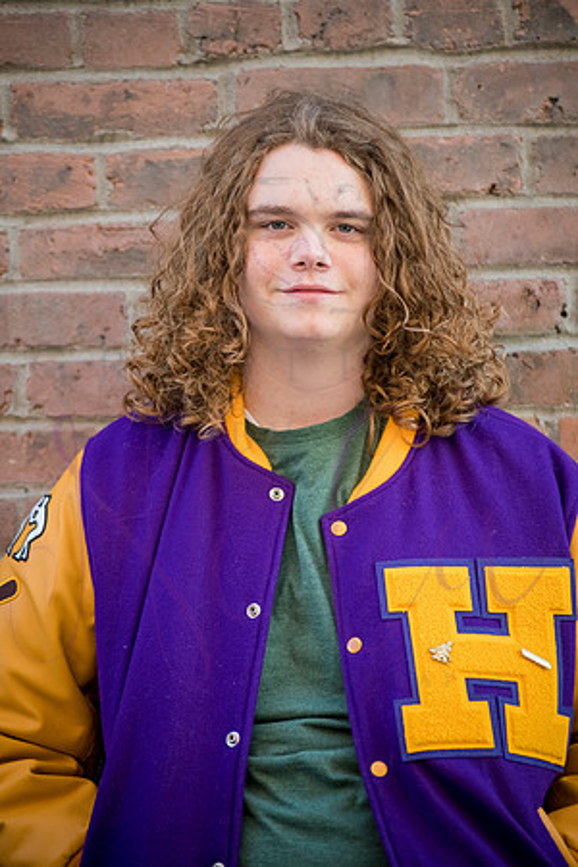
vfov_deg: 13.2
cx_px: 289
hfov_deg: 8.9
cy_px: 434
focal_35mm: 155
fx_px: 3733
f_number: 4.5
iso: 640
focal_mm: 155
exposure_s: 1/400
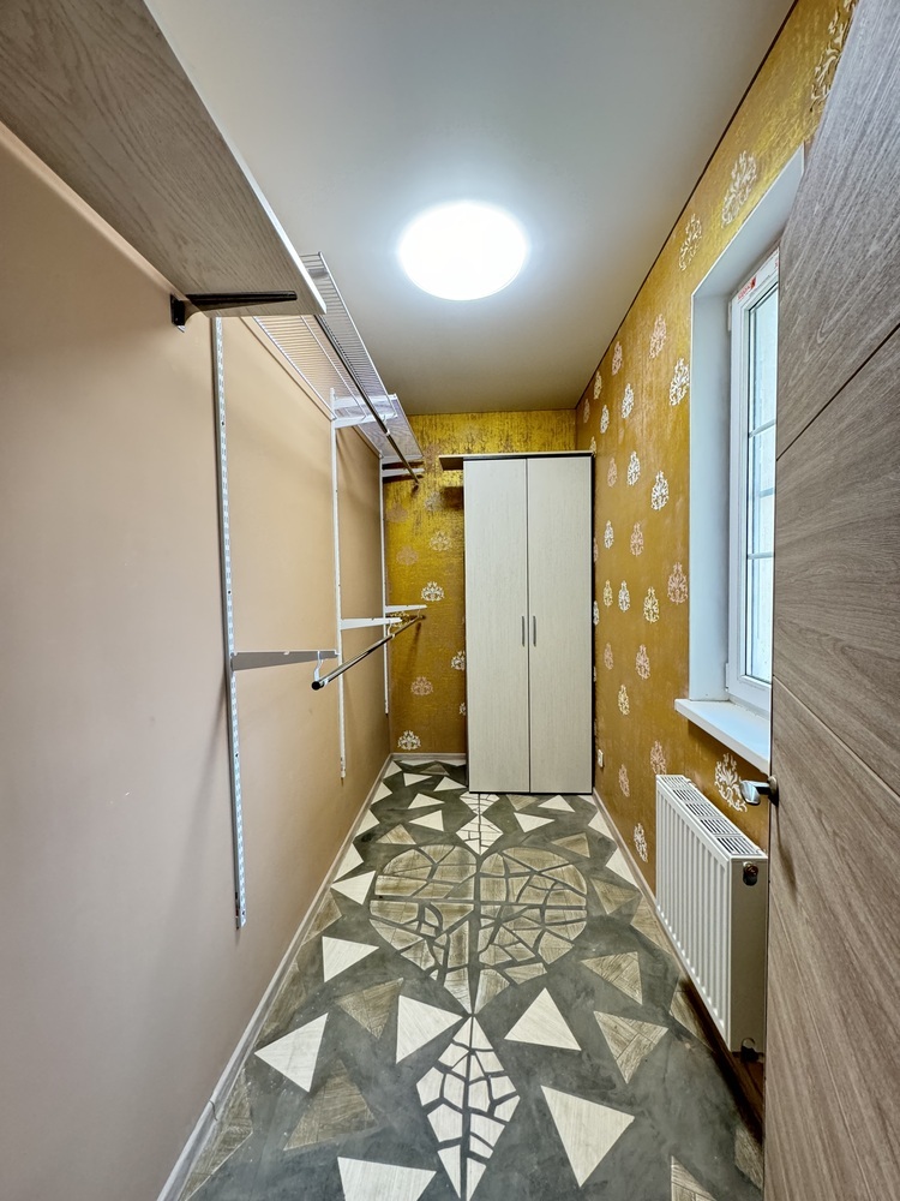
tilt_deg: -1.2
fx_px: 485
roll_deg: +1.9
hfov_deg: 85.7
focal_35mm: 14
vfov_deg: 102.1
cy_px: 600
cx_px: 450
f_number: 2.2
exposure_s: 1/50
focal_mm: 2.22
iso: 320
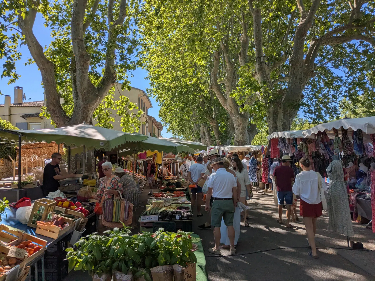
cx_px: 188
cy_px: 140
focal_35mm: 27
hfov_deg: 65.3
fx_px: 292
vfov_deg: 51.4
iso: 58
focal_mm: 4.38
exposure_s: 1/3891
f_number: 1.73
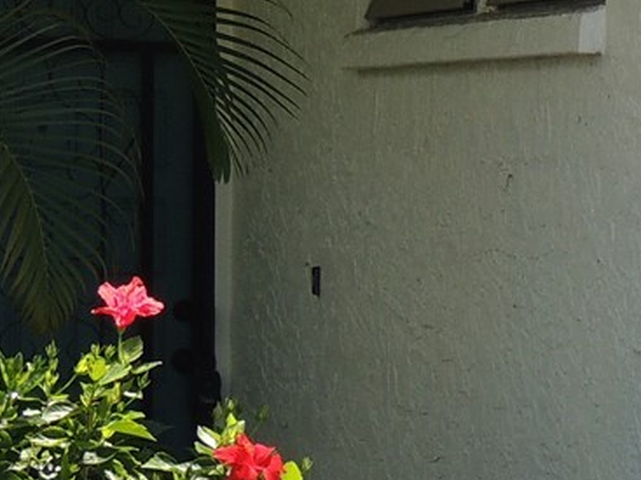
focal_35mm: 205
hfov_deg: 9.5
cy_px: 251
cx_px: 805
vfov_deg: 7.2
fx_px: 3795
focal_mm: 8.3
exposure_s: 1/400
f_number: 3.5
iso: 100
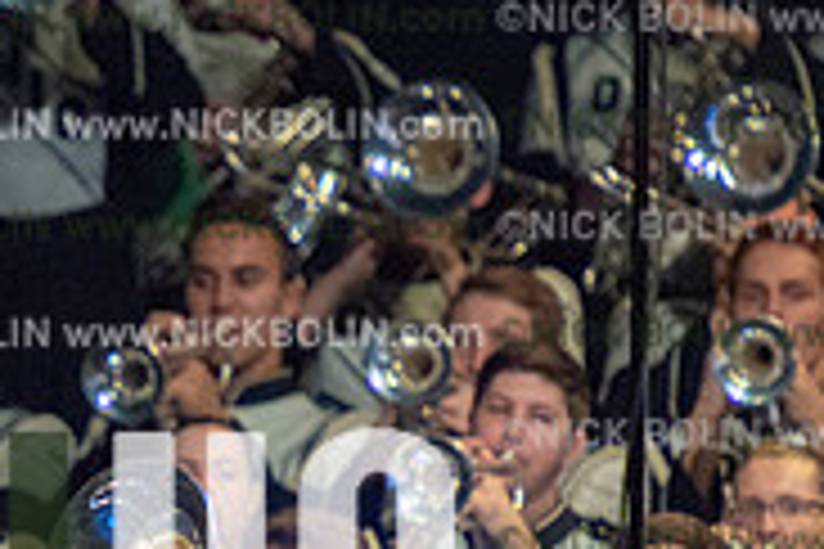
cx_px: 135
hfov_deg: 2.0
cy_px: 644
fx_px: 23963
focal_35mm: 1047
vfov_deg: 1.3
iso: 8000
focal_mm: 330
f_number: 5.6
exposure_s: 1/400
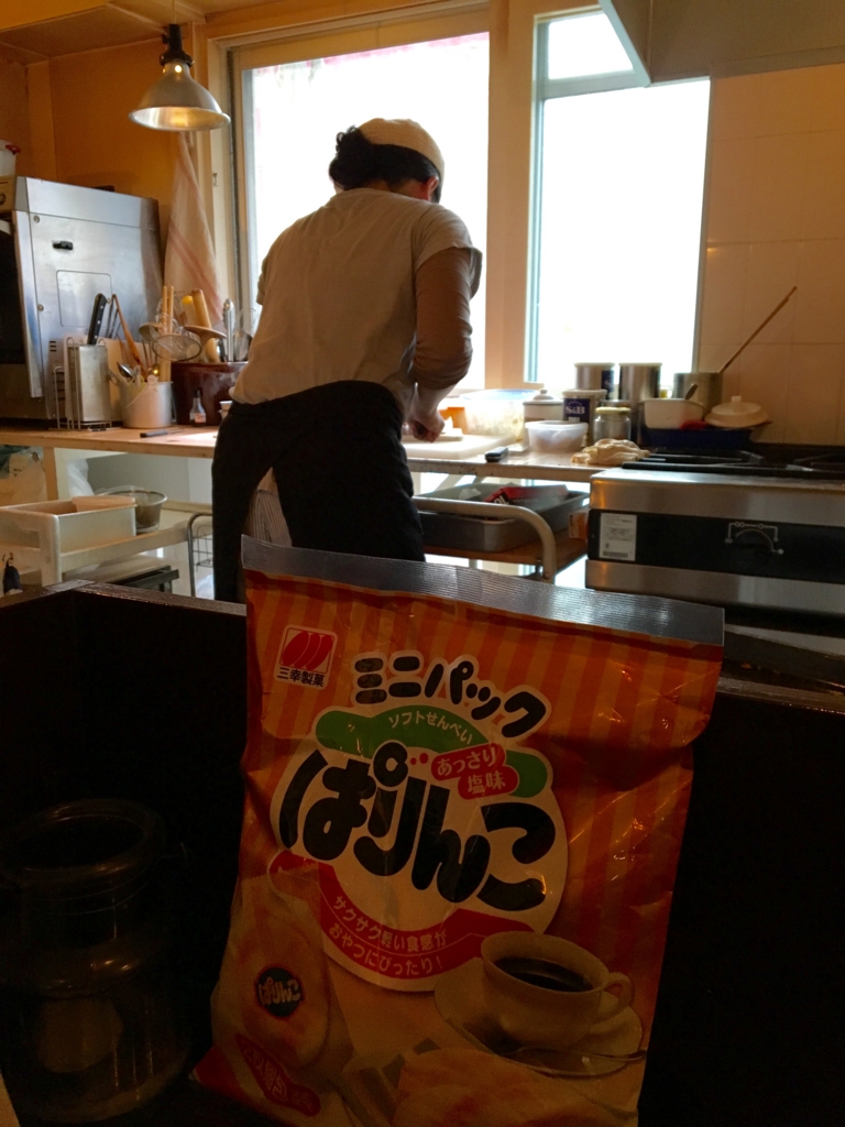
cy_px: 564
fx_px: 944
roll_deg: +0.1
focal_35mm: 29
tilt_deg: -12.0
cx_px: 422
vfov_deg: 61.7
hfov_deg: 48.2
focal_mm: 4.15
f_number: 2.2
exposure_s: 1/30
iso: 125
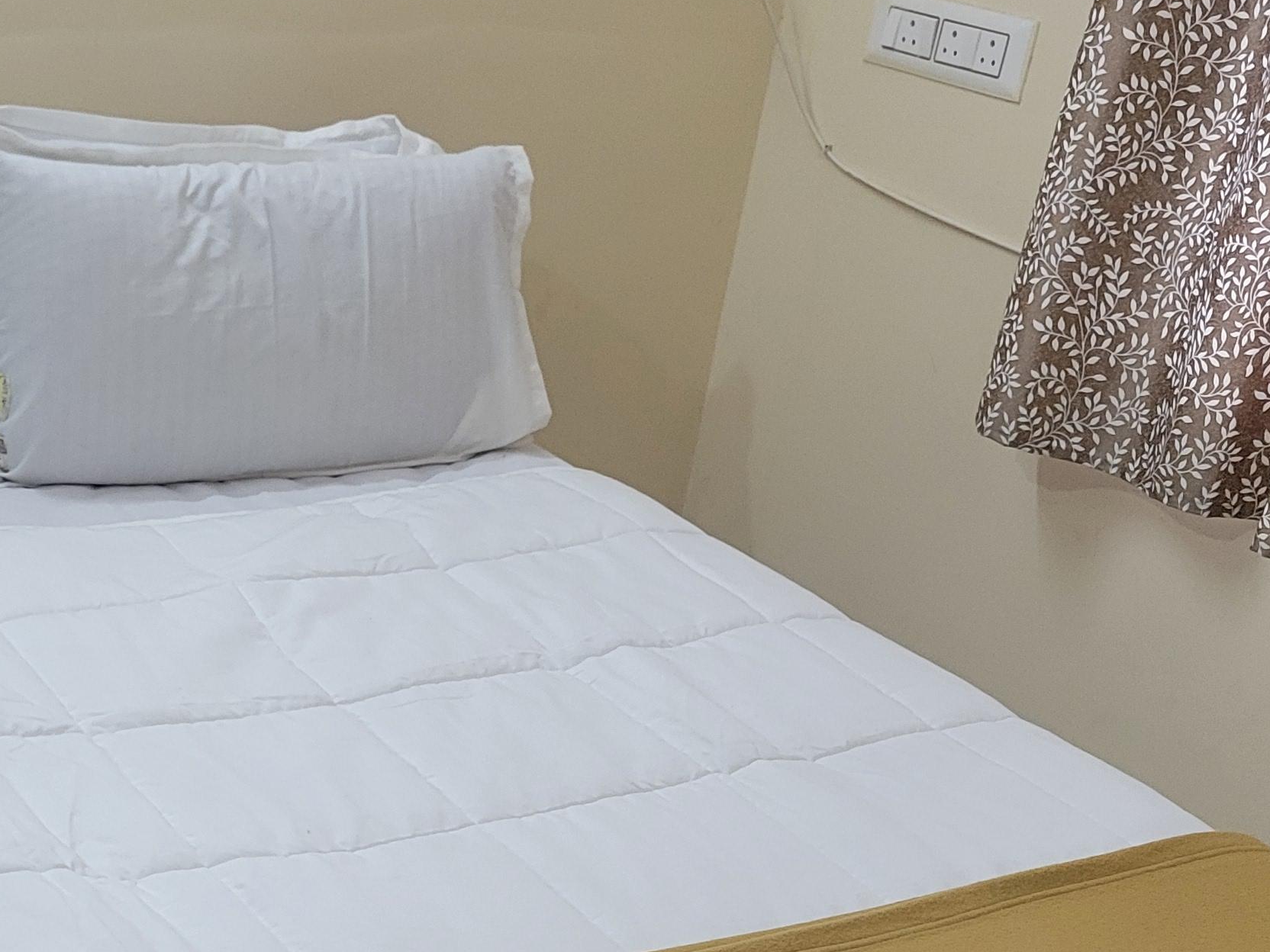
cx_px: 250
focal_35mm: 63
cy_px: 861
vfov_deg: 22.7
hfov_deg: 30.0
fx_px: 2311
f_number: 1.8
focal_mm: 5.4
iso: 320
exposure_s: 1/100
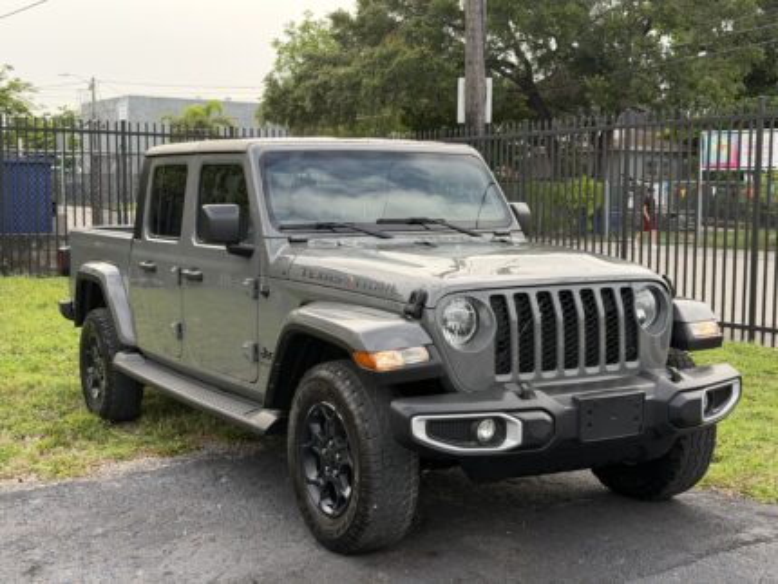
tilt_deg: -5.9
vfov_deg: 30.3
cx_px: 389
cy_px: 292
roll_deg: +0.1
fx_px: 1079
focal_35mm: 48
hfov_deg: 39.6
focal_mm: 6.76
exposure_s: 1/846
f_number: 1.78
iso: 100
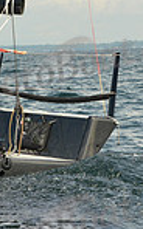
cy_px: 10
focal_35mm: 280
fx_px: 1753
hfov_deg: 4.6
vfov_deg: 7.5
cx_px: -123
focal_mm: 70
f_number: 6.3
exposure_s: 1/1250
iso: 320
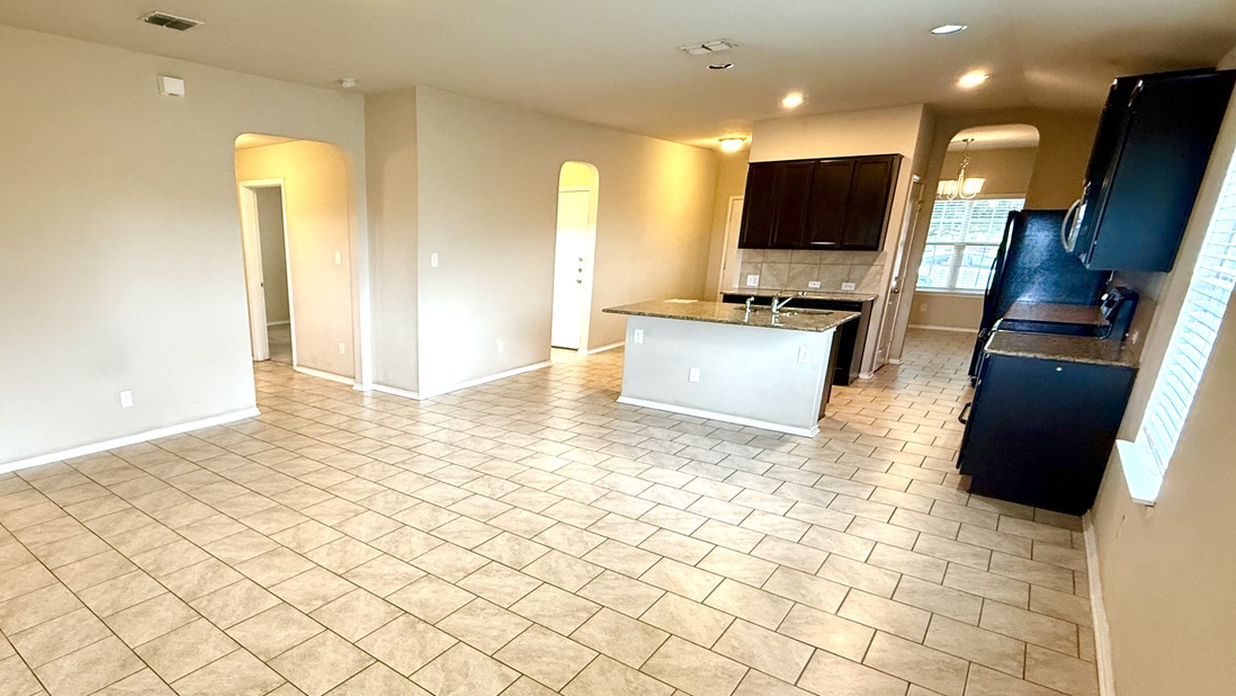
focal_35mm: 20
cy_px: 432
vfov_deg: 55.3
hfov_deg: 84.4
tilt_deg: -16.4
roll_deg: -0.7
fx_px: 656
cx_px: 441
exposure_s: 1/60
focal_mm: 2.22
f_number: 2.2
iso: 320
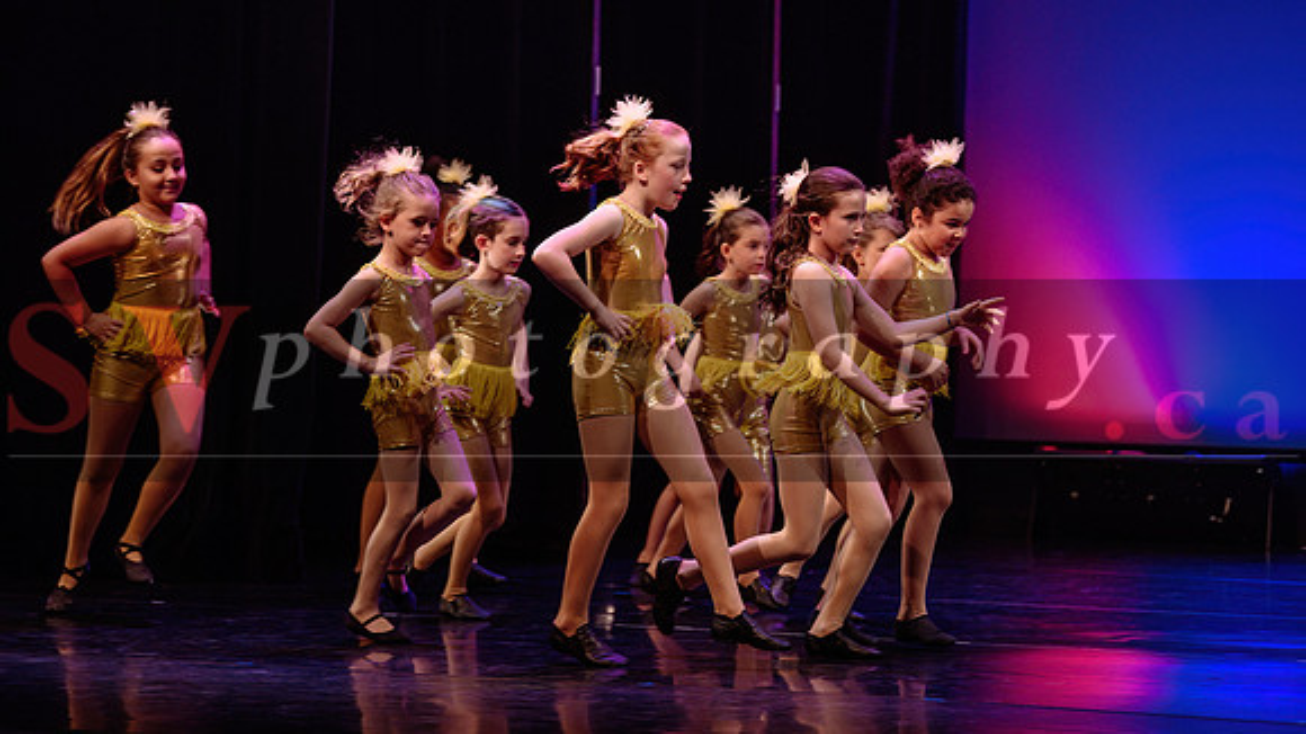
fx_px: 4912
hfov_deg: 15.1
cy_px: 226
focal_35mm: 142
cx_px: 653
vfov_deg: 8.5
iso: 1600
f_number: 2.8
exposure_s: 1/320
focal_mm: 116
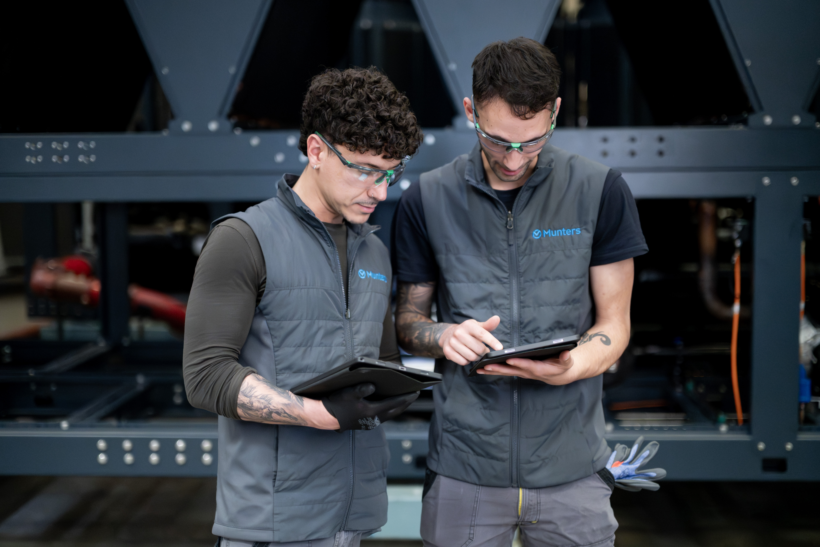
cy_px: 274
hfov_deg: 39.6
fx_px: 1139
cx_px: 410
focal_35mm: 50
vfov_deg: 27.0
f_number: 1.4
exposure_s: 1/8000
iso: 20000
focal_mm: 50
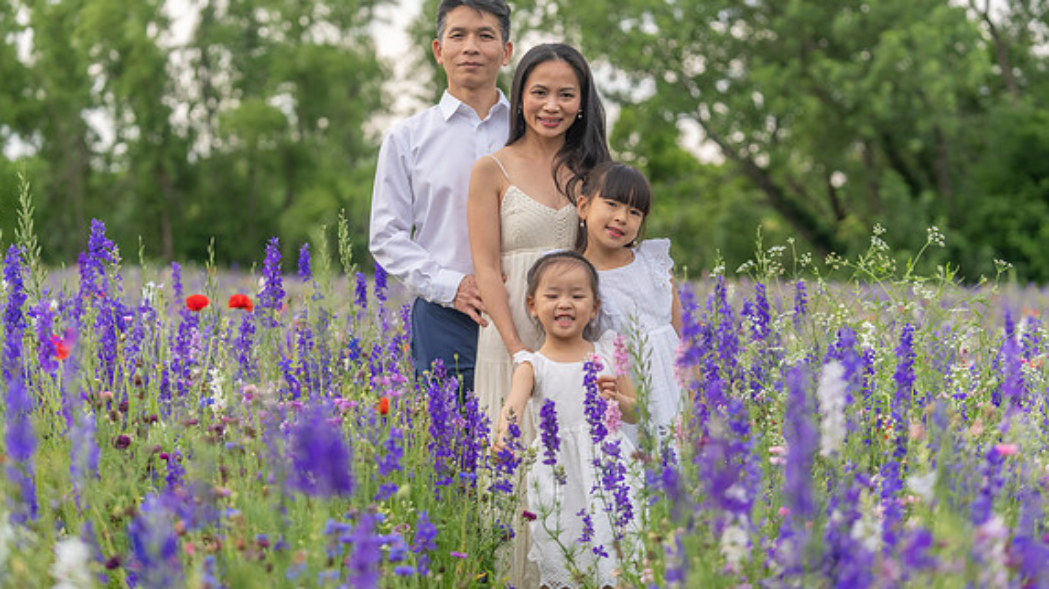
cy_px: 277
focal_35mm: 88
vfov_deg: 13.7
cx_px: 524
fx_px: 2447
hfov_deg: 24.2
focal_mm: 83
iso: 400
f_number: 3.2
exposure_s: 1/1000
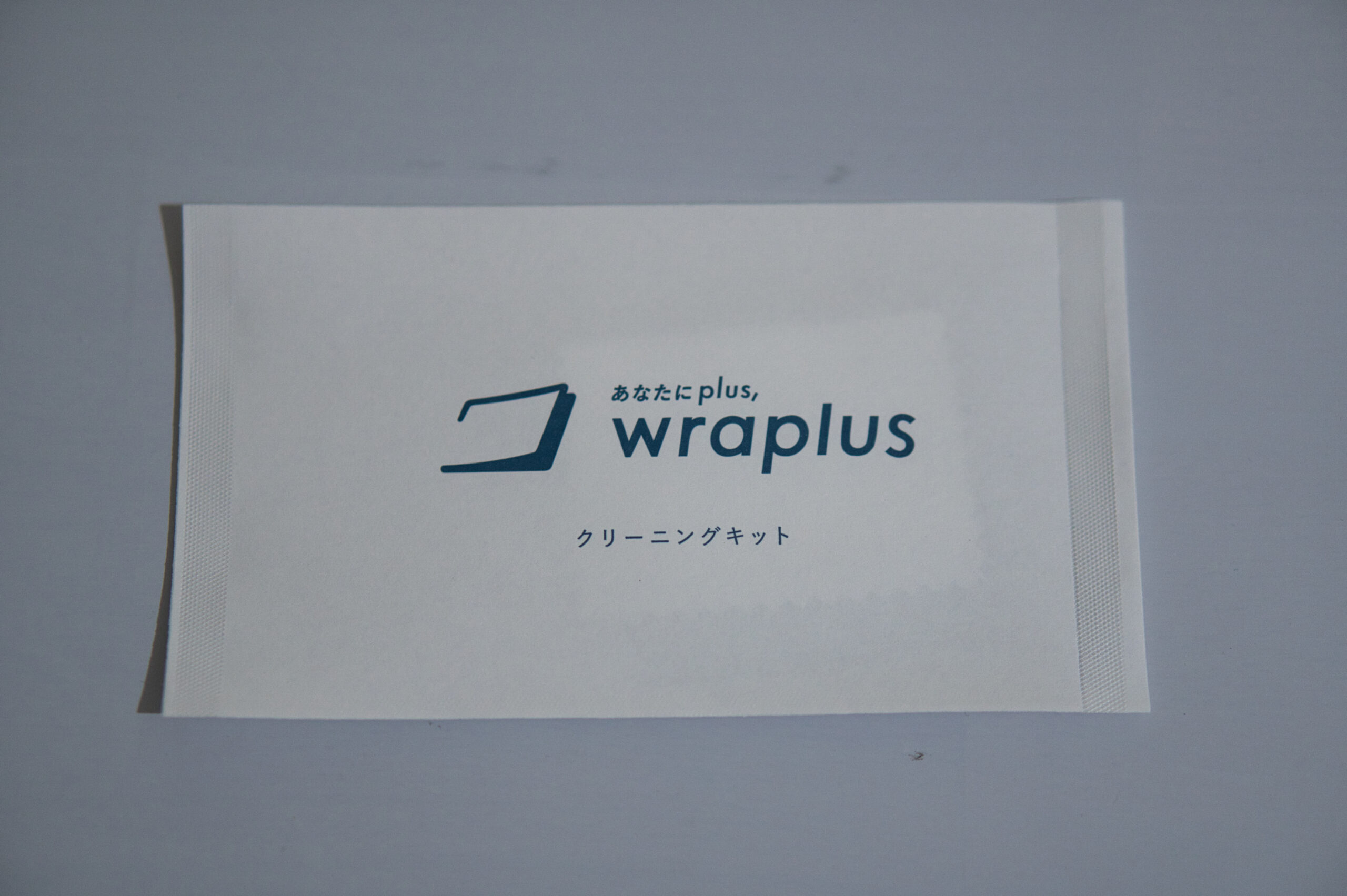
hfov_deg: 27.0
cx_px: 674
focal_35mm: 75
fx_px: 2804
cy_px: 448
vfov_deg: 18.2
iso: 640
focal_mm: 50
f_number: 1.8
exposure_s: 1/200
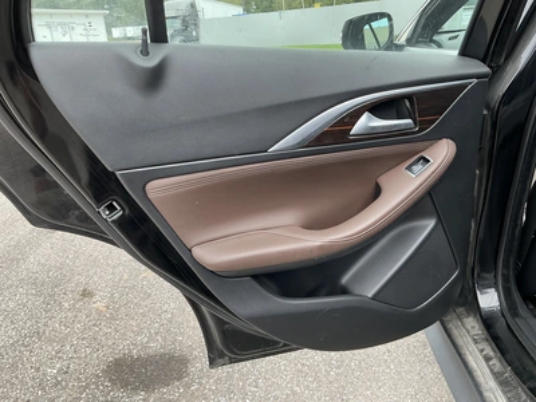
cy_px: 201
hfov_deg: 63.4
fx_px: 434
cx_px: 268
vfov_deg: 49.7
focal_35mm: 28
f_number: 1.8
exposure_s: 1/122
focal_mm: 3
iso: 20
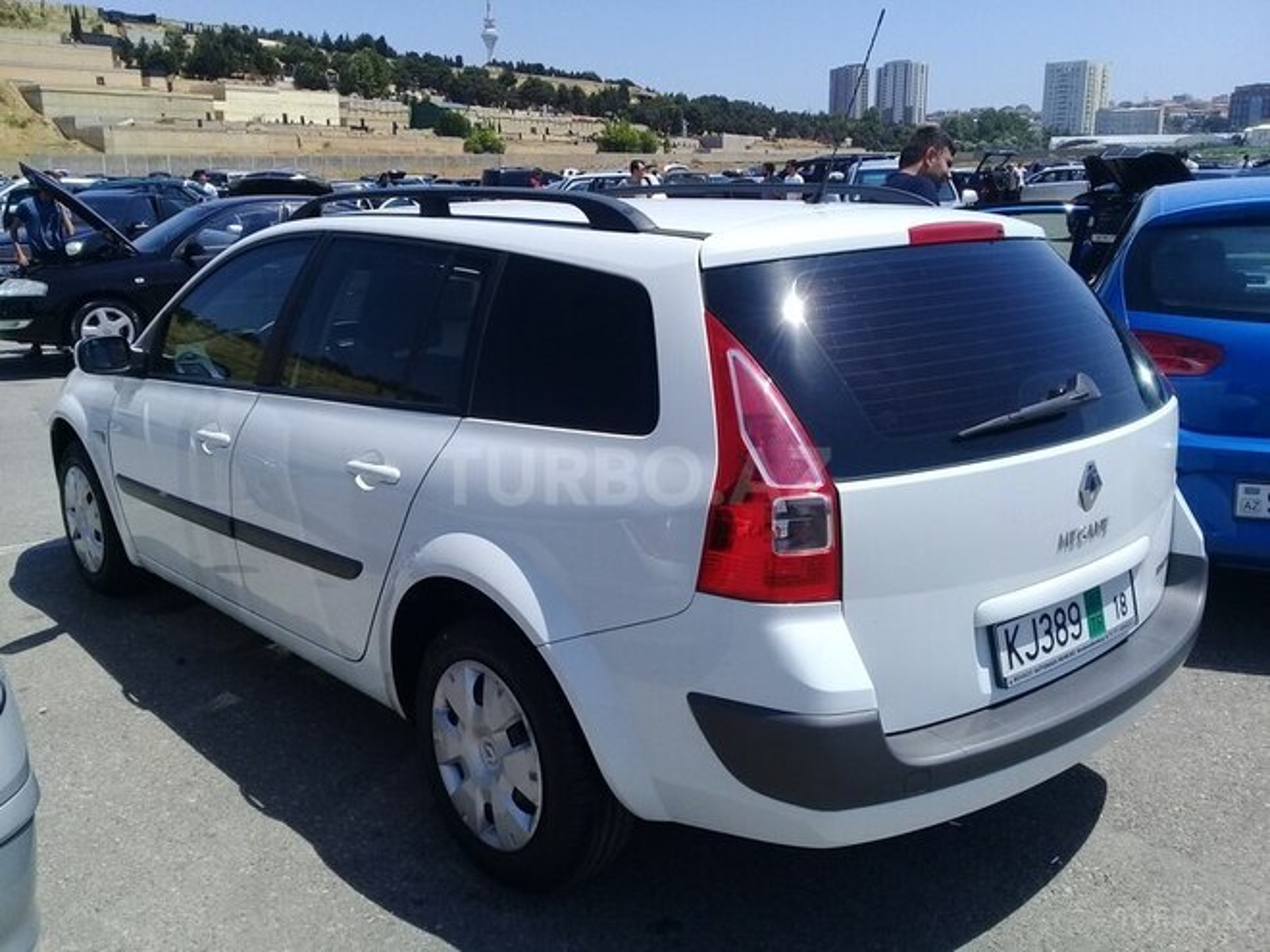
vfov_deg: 45.4
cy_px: 476
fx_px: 1137
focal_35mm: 31
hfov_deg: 58.4
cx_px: 635
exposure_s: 1/1645
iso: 50
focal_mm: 3.3
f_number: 2.2
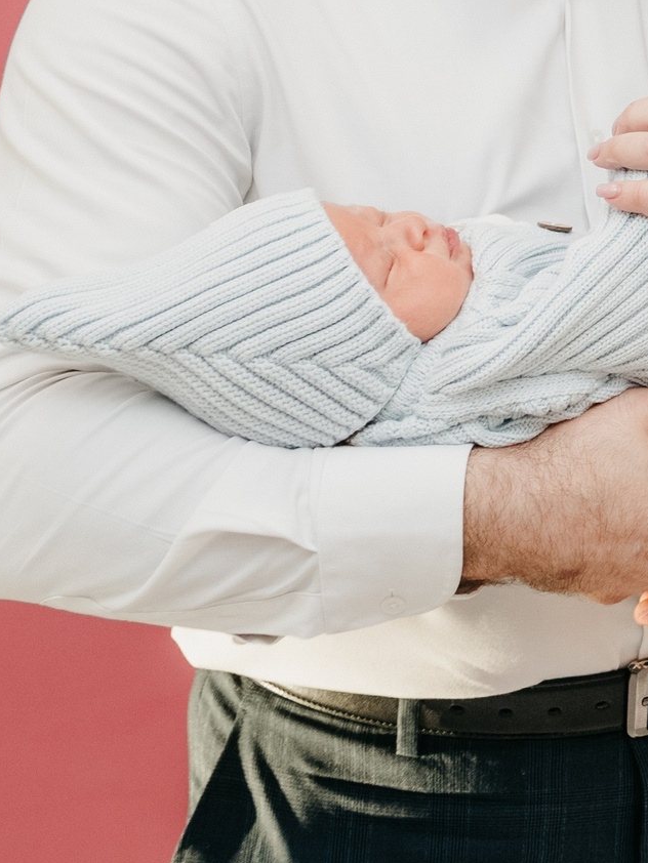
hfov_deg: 11.6
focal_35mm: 117
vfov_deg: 16.5
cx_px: 1210
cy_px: 27
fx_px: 2919
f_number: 4
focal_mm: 35
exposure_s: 1/160
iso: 640
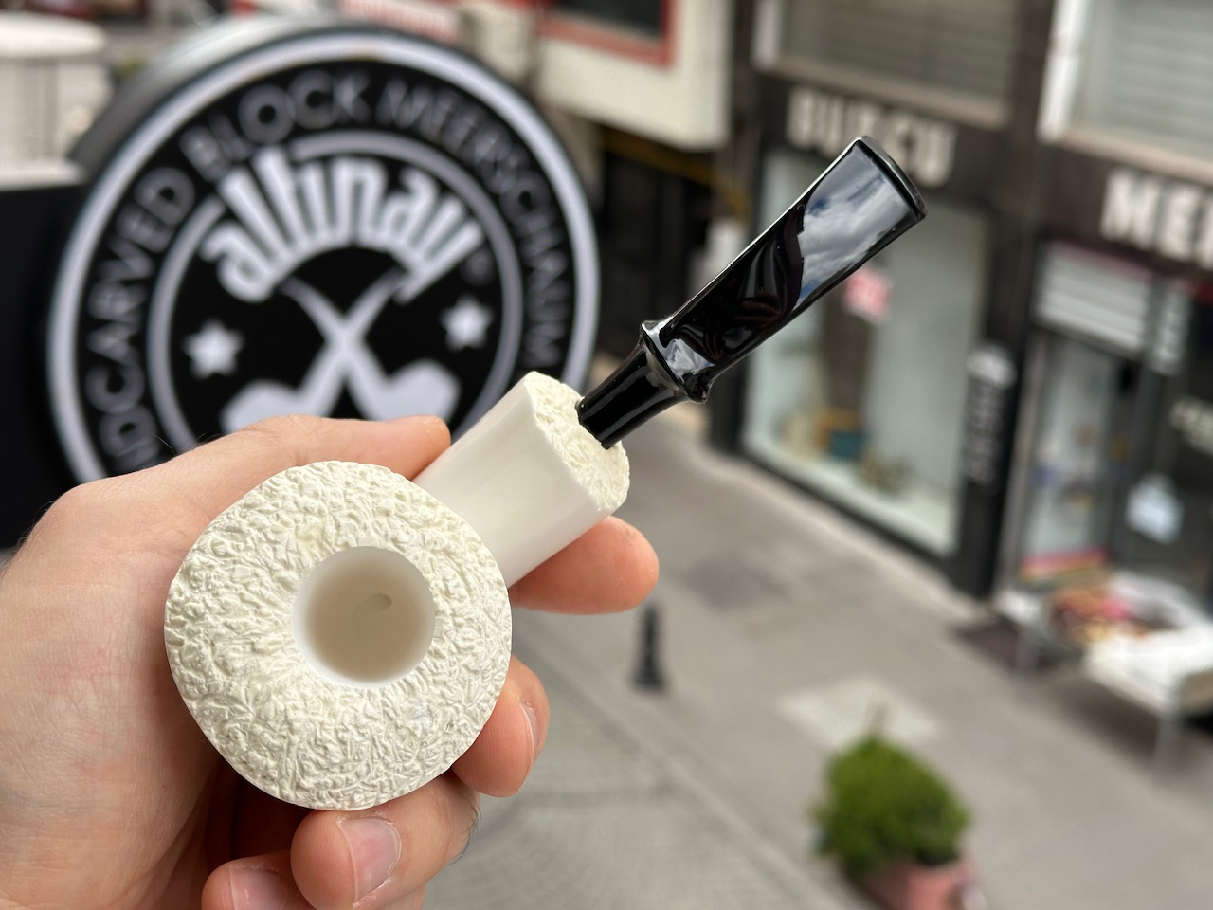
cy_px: 455
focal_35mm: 48
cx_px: 606
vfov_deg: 30.3
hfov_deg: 39.7
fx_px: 1682
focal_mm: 6.86
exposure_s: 1/953
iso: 64
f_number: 1.78
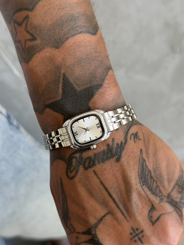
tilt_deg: -57.2
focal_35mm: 48
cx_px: 92
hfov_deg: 30.3
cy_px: 122
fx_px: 340
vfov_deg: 39.7
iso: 125
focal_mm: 6.76
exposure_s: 1/237
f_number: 1.78
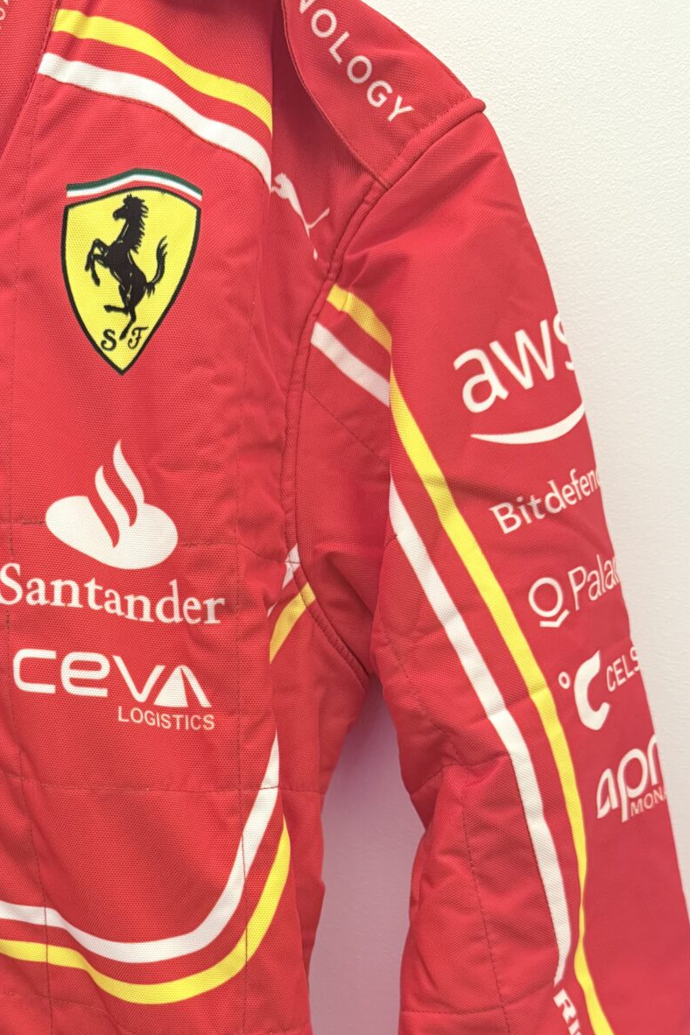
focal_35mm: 38
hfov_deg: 34.5
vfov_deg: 48.7
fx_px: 1092
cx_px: 190
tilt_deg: -11.4
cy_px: 779
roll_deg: +1.6
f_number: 1.78
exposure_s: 1/33
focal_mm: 6.76
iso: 640
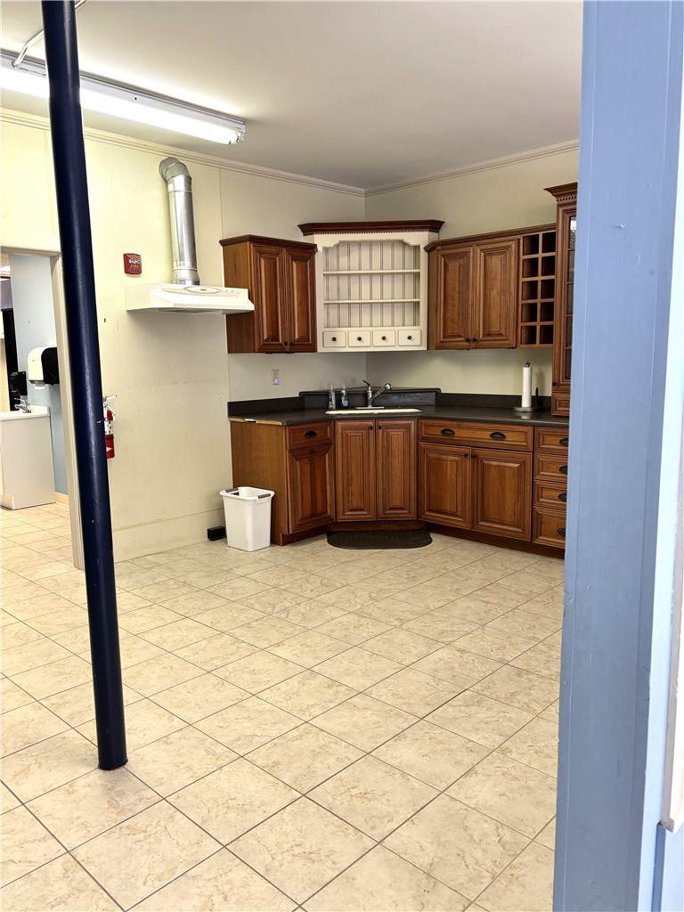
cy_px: 456
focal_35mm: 26
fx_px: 685
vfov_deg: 67.3
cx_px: 342
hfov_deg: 53.1
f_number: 1.6
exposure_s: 1/60
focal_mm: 5.96
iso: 80
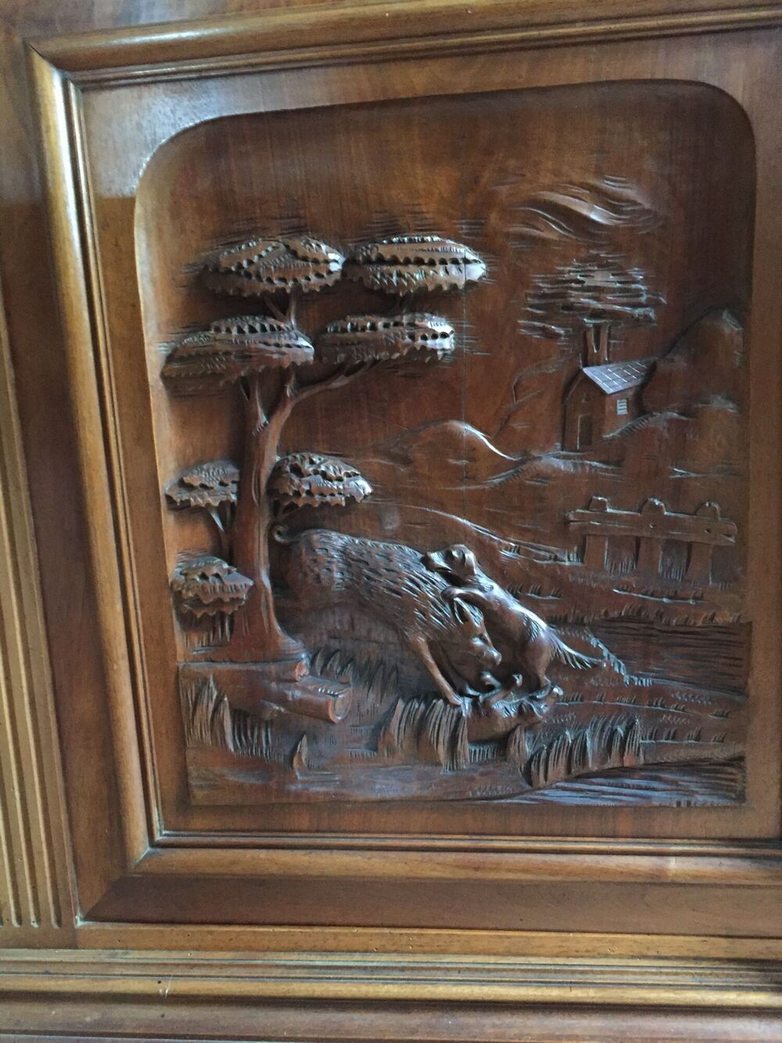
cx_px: 391
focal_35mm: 29
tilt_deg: -10.6
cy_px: 522
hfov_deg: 48.2
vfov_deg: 61.7
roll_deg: +3.4
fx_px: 873
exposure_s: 1/17
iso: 500
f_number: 2.2
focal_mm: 4.15
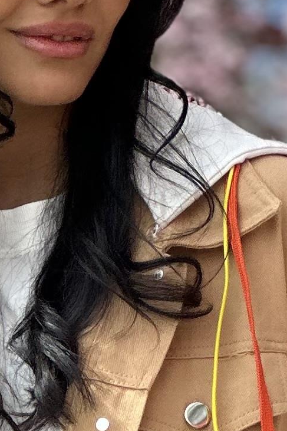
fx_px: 5288
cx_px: 58
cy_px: 774
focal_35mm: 442
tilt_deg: -9.2
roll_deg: +1.9
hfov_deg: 3.1
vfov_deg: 4.6
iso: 32
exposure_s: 1/579
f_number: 2.8
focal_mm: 9
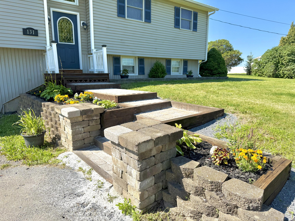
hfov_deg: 71.6
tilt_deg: -10.1
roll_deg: +0.0
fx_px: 205
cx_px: 148
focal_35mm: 24
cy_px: 110
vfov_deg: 56.8
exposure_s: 1/3021
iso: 80
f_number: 1.78
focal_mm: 6.76
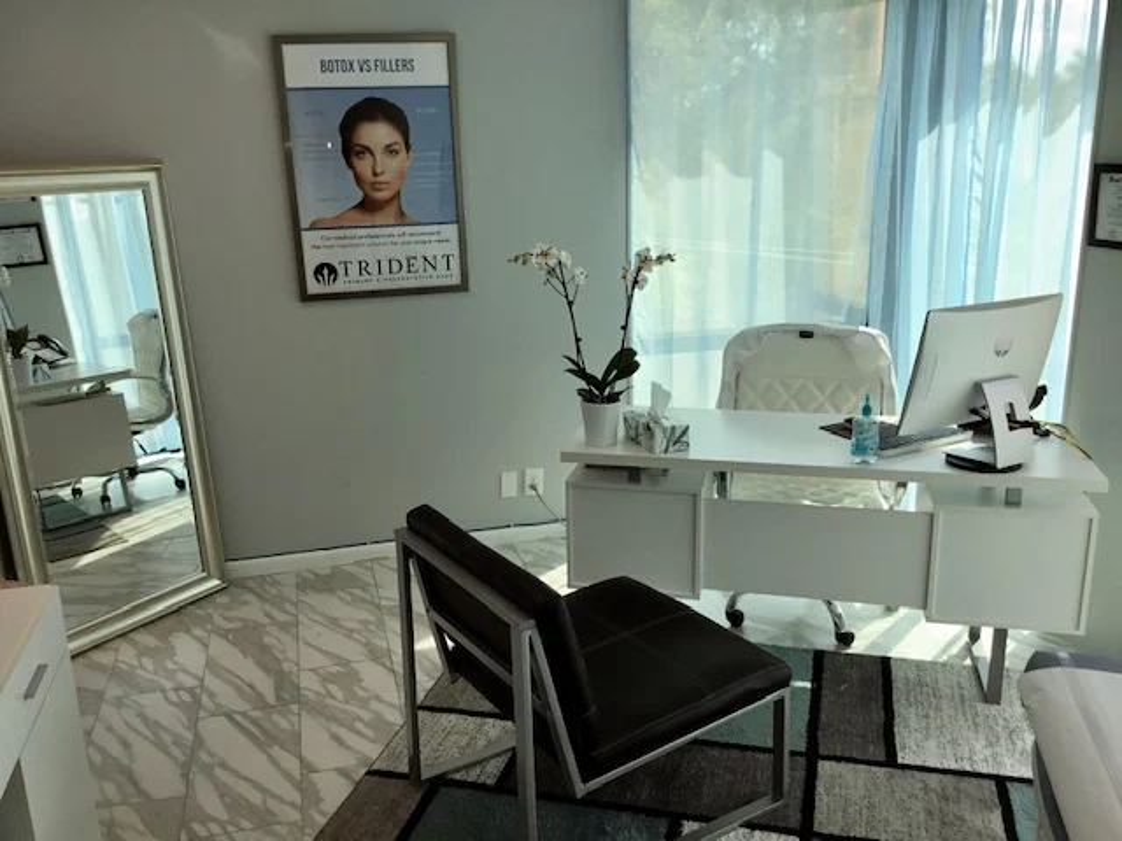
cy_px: 420
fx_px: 1005
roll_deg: +0.9
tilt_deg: -15.7
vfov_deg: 45.4
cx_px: 561
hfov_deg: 58.4
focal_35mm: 31
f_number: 2.4
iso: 25
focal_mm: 3.3
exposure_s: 1/120
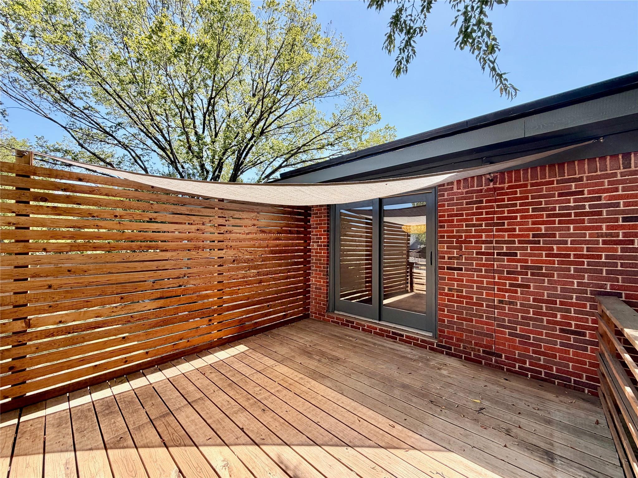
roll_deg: -0.1
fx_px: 258
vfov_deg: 85.7
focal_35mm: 14
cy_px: 239
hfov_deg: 102.1
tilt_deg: +0.6
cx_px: 319
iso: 64
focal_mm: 2.22
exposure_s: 1/502
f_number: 2.2
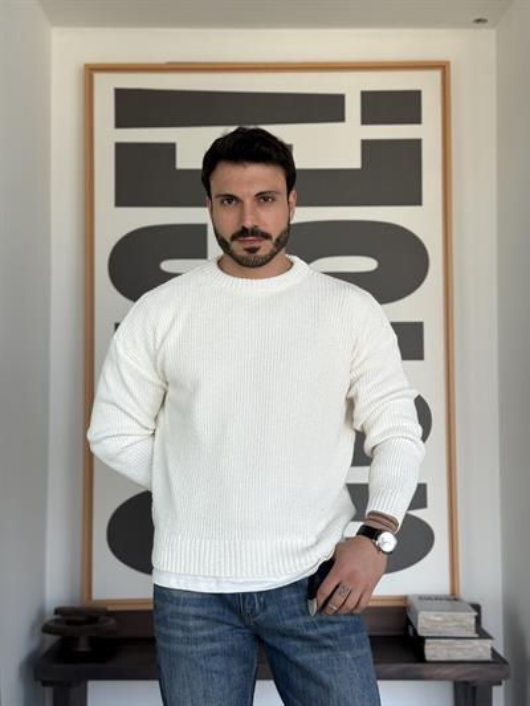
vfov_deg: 39.6
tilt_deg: +3.0
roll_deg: +0.0
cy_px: 353
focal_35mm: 48
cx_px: 265
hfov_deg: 30.3
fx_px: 980
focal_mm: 6.76
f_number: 1.78
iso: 64
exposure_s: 1/212
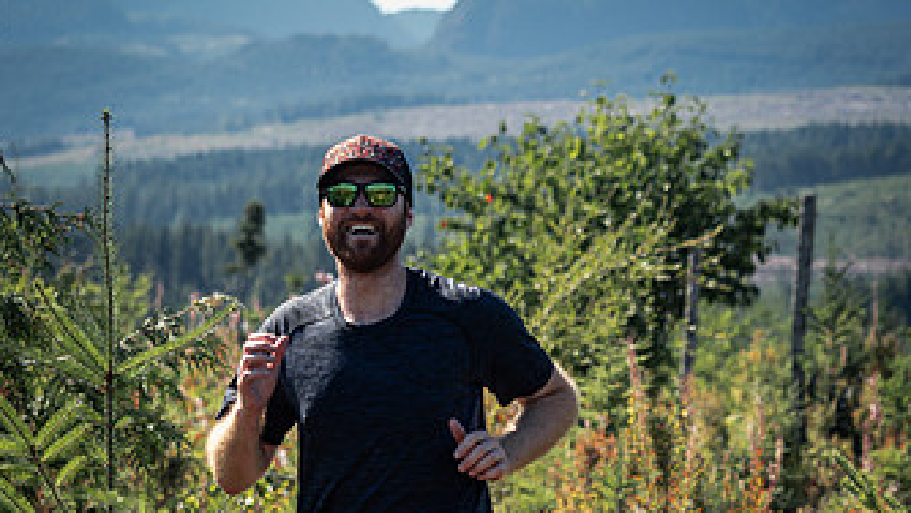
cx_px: 454
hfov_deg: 11.8
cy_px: 461
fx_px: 4397
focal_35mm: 182
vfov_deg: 6.7
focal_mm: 62
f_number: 2.8
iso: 200
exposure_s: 1/1000
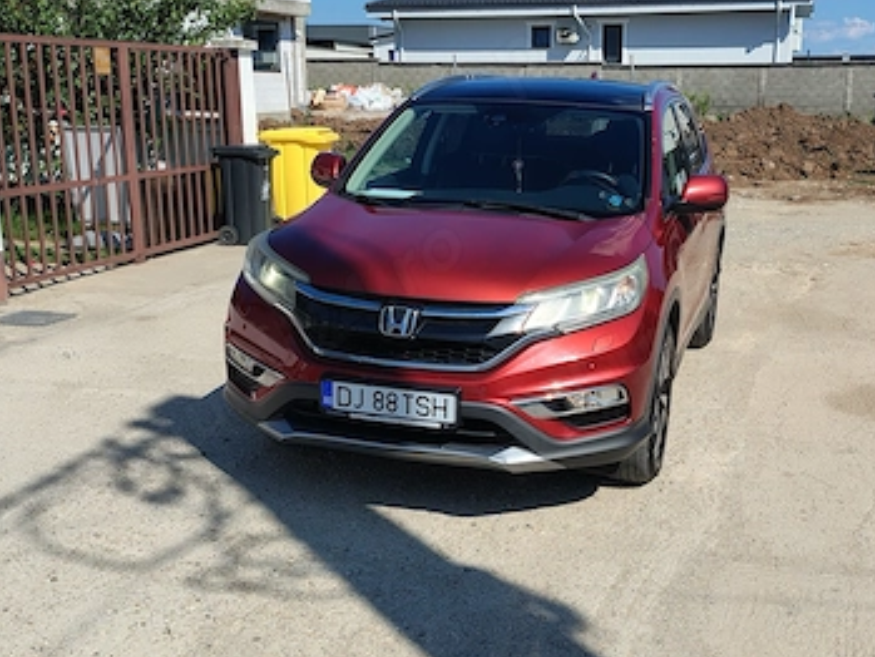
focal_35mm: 43
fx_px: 1087
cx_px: 476
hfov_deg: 43.8
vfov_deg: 33.6
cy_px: 374
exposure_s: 1/3080
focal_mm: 4.71
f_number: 1.7
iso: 152
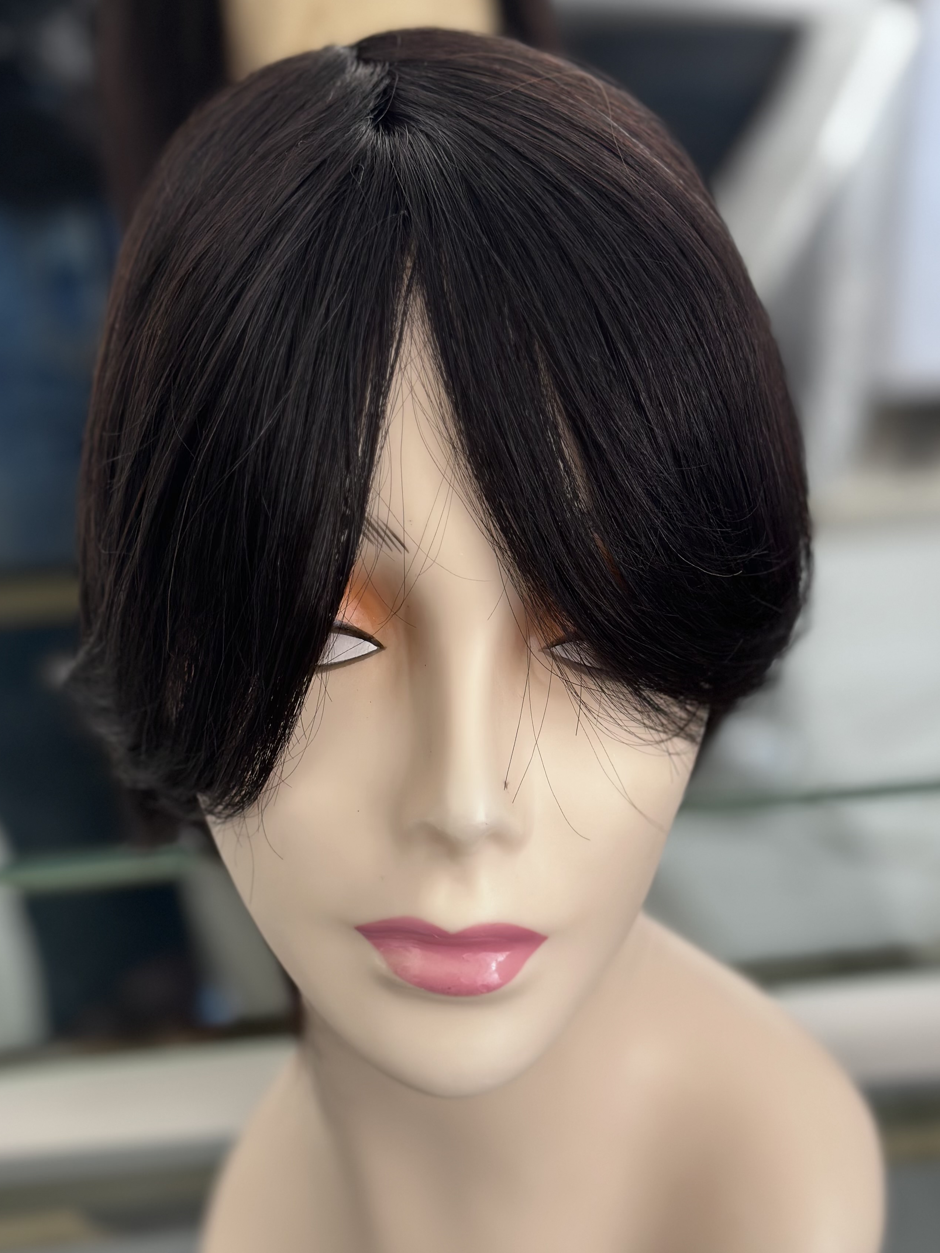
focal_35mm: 57
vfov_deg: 33.8
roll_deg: +1.2
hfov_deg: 25.7
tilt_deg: -33.2
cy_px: 664
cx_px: 441
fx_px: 2063
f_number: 1.78
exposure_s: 1/121
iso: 100
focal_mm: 6.86
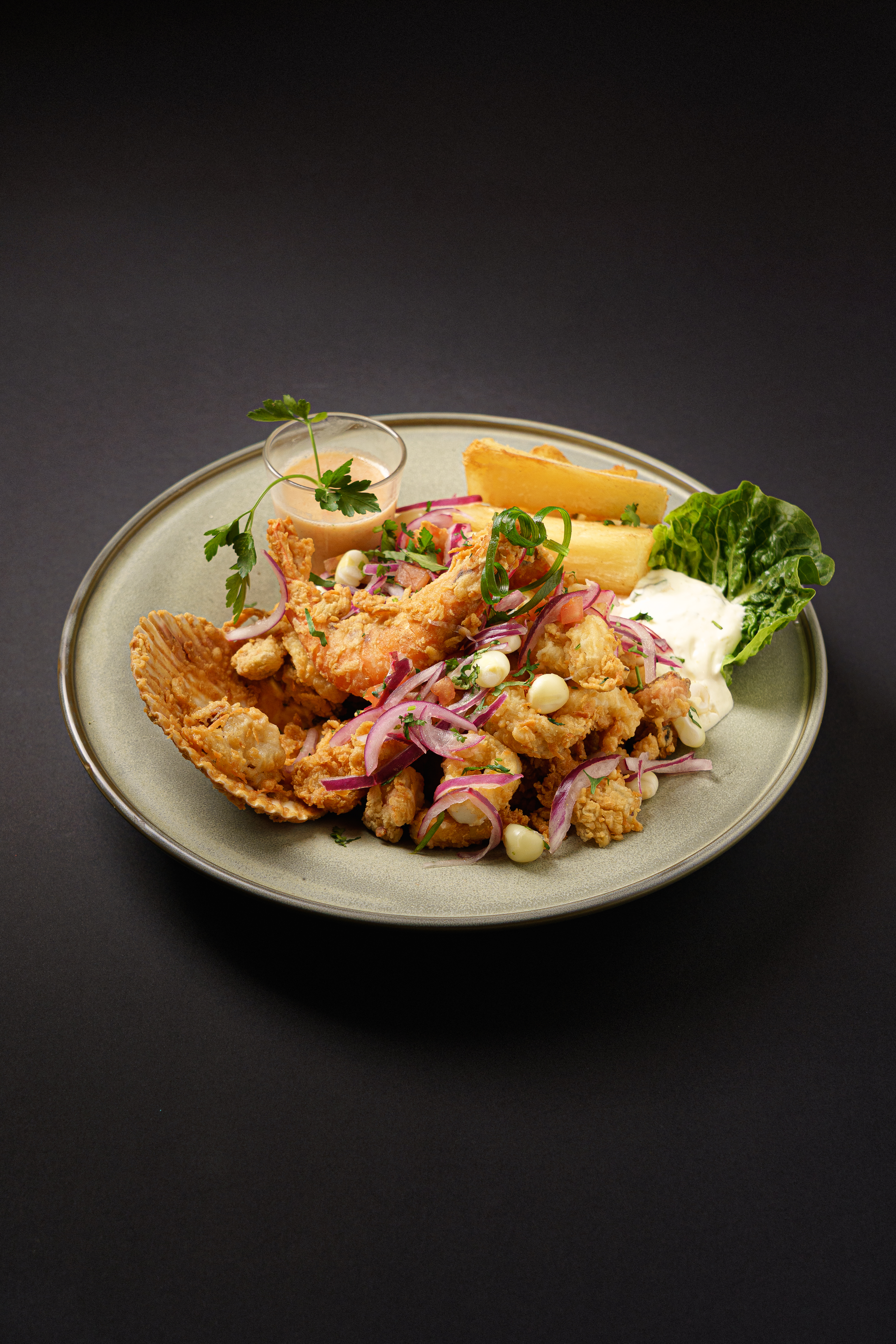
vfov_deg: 32.9
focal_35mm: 61
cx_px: 448
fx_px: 2277
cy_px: 672
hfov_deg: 22.3
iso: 320
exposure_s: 1/160
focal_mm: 61
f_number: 6.3
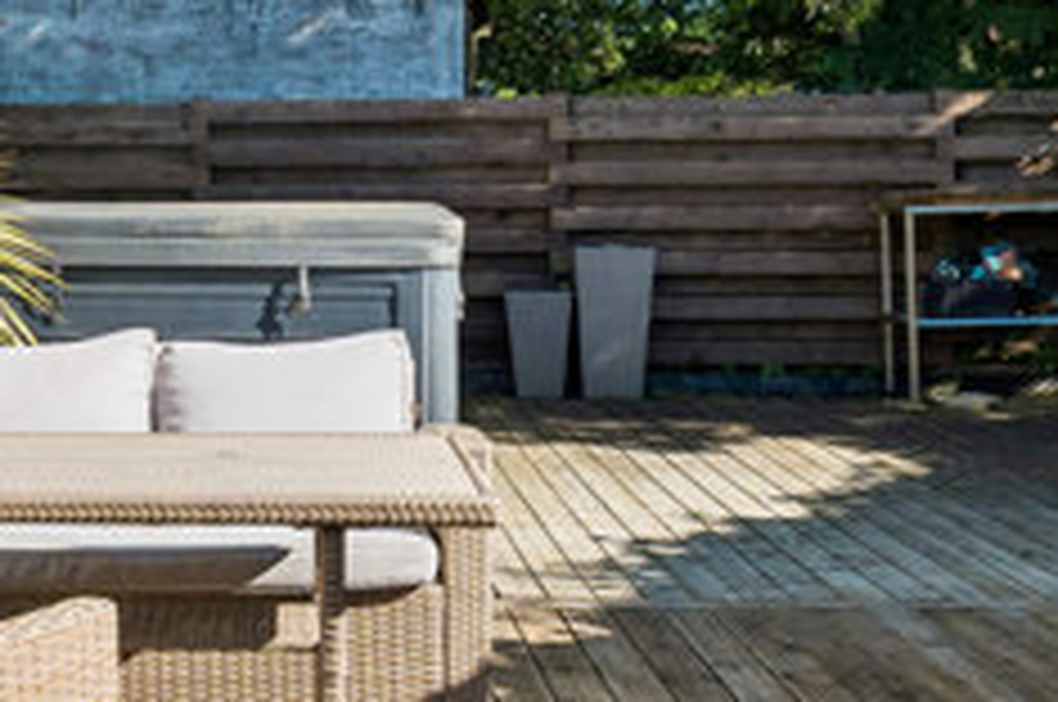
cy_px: 155
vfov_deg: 18.0
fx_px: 2201
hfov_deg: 26.3
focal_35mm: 75
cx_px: 144
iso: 500
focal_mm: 22
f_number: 8
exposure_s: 1/1000
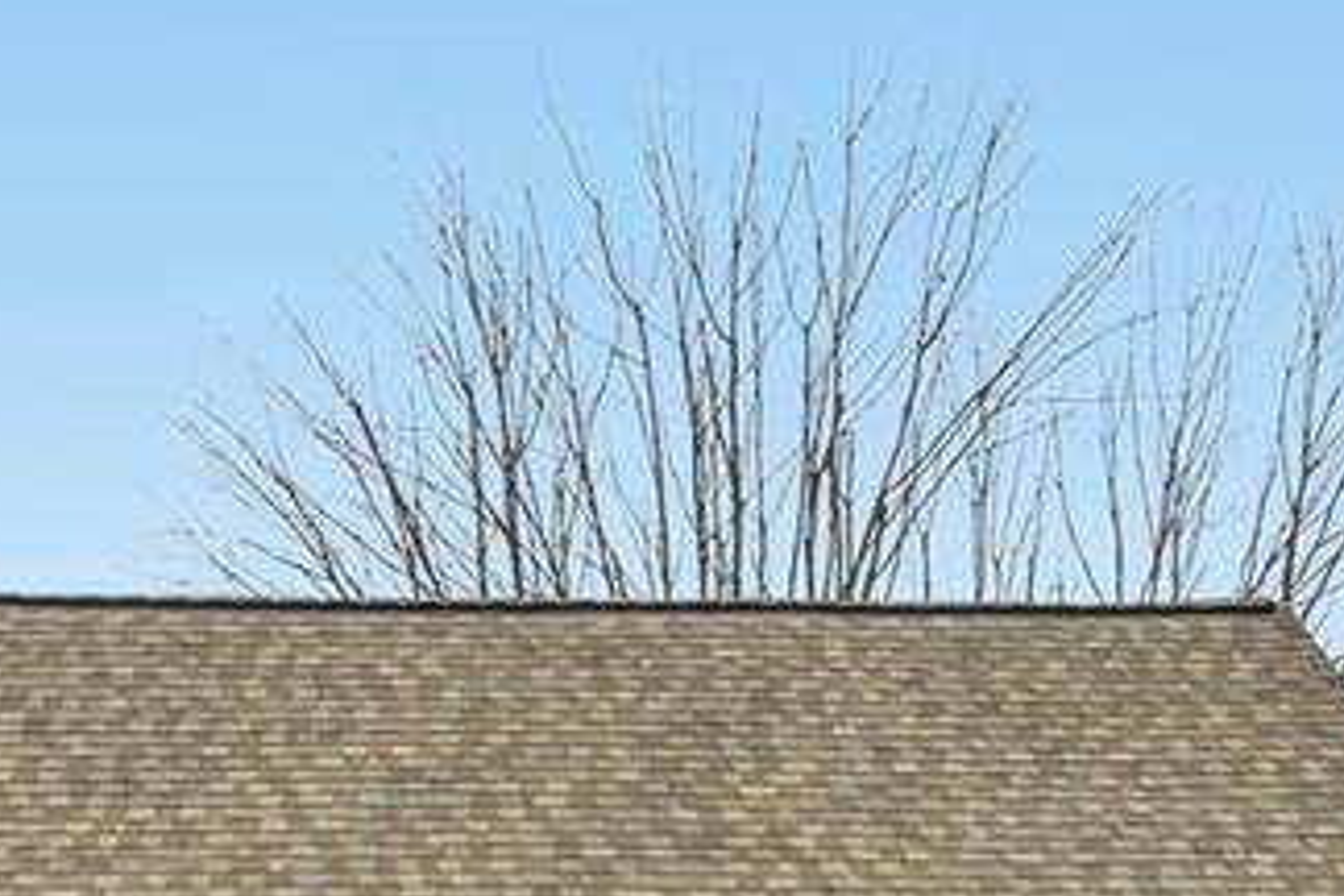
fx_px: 3098
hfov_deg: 24.2
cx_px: 332
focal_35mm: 83
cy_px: 1450
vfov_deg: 14.9
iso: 100
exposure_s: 1/400
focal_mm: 21
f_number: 8
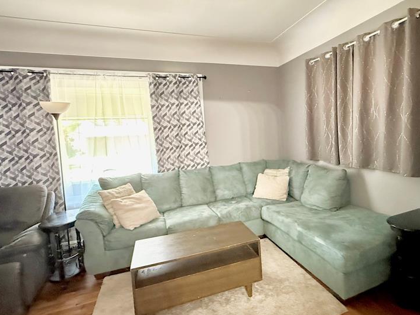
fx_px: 243
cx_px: 247
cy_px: 150
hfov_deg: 81.0
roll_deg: +3.3
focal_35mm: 20
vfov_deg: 66.0
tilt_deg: -4.5
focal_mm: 2.22
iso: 1000
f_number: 2.2
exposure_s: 1/40
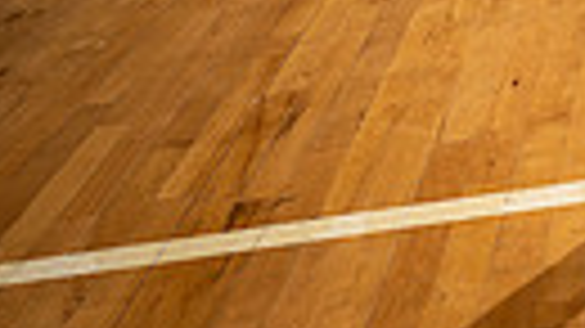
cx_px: 666
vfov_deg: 9.3
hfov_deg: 19.4
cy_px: -647
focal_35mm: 105
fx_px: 1628
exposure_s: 1/250
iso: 125
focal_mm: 29
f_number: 5.6
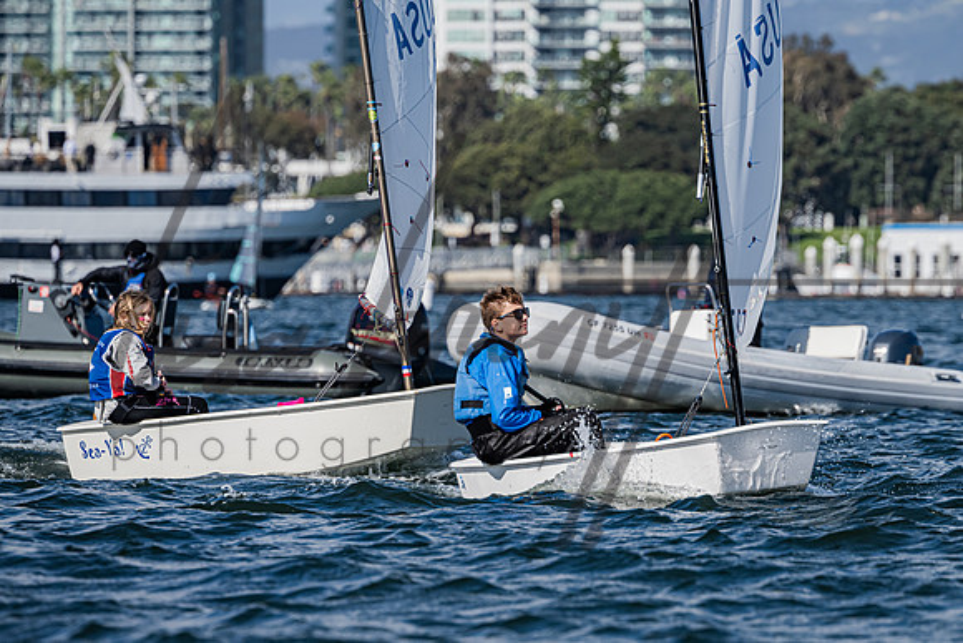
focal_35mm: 501
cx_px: 595
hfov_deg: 4.1
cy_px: 383
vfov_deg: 2.7
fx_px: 13413
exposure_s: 1/1000
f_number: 8
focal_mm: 400
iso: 320
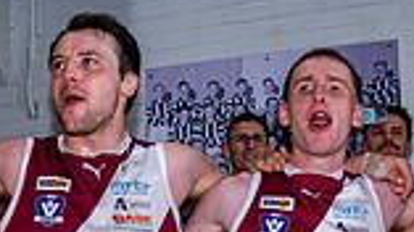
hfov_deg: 22.9
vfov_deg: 12.4
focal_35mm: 93
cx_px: 142
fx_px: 1020
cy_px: 330
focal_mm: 16
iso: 400
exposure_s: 1/160
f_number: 2.8
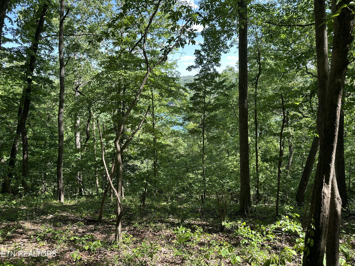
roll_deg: +2.3
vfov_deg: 56.8
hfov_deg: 71.6
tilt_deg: -11.8
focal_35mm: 24
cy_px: 133
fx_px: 246
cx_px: 178
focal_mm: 6.86
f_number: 1.78
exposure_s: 1/484
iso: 80
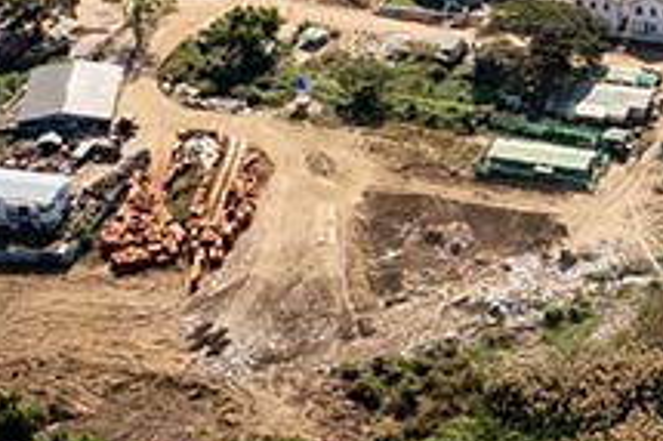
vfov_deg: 10.3
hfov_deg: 16.2
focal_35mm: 125
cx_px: 574
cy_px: -352
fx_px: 2300
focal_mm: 10.26
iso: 100
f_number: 9
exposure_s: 1/320
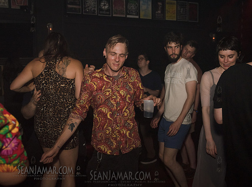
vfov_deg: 33.4
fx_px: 310
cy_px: 97
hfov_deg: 44.2
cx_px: 130
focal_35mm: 43
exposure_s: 1/320
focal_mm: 34
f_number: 4
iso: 2000
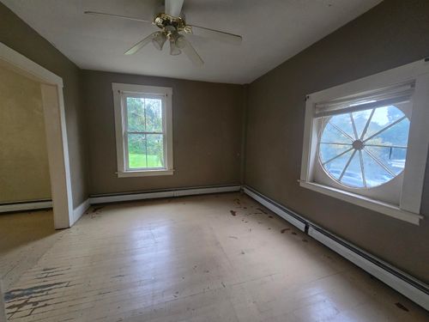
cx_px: 214
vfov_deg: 89.9
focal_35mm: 13
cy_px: 161
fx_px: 161
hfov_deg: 106.2
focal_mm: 2.2
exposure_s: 1/60
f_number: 2.2
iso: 250
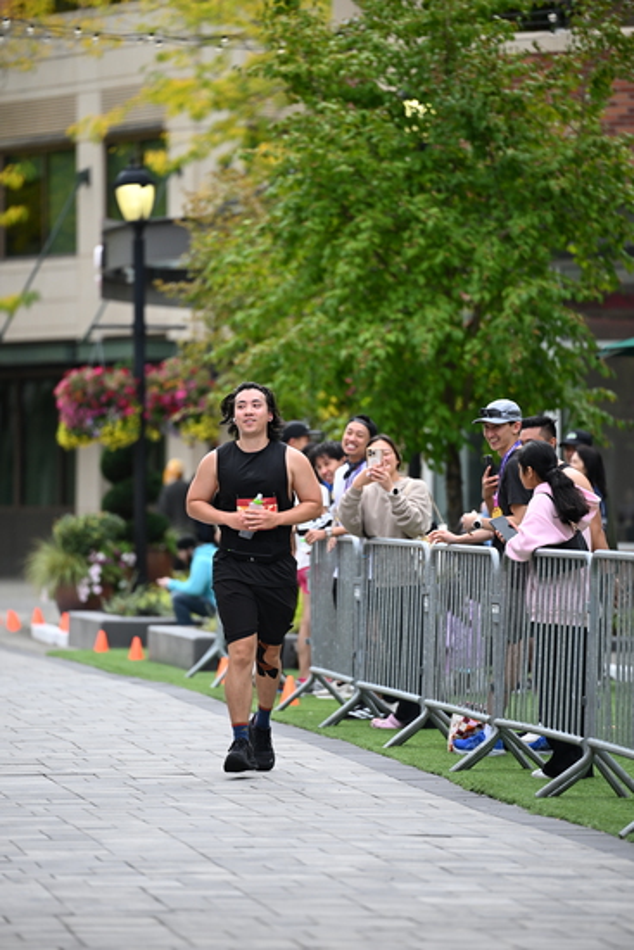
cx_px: 317
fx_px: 5280
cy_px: 475
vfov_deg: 10.3
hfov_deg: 6.9
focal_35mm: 200
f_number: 2.8
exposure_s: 1/2500
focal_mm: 200
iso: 640
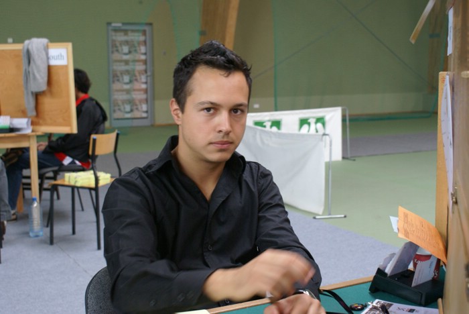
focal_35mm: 52
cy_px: 157
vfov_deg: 25.8
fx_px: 685
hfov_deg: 37.8
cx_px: 234
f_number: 5.6
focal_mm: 35
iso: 500
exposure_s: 1/50
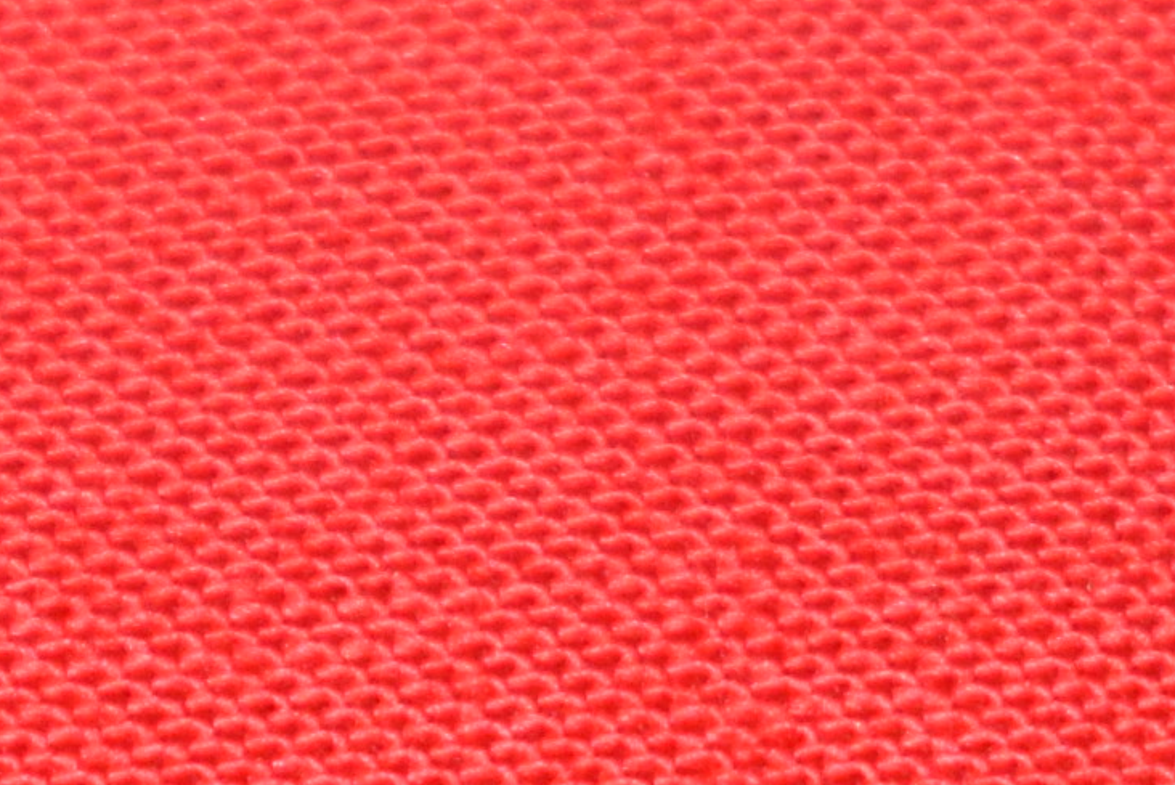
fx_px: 14434
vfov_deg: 3.1
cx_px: -1242
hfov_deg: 4.6
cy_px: -95
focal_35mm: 442
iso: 800
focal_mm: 48
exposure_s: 1/200
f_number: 5.6
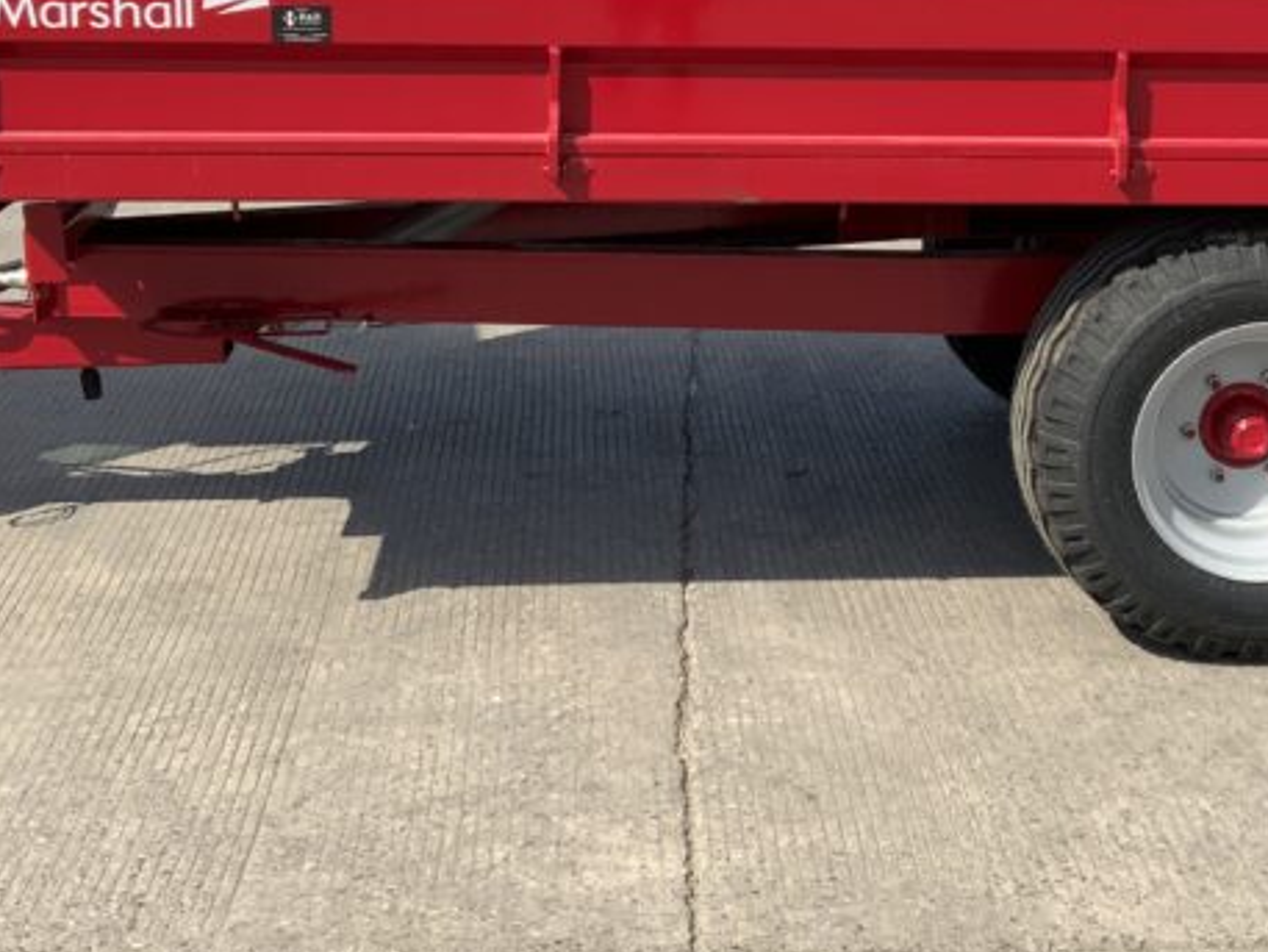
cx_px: 832
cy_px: 103
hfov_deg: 29.6
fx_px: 2382
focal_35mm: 65
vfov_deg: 22.1
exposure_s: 1/1786
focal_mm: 3
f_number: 1.8
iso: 16
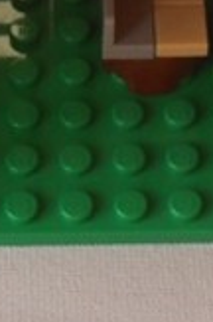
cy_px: -270
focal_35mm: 213
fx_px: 1898
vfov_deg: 9.2
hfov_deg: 6.4
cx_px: 132
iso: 80
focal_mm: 6.61
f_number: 3.9
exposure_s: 1/100
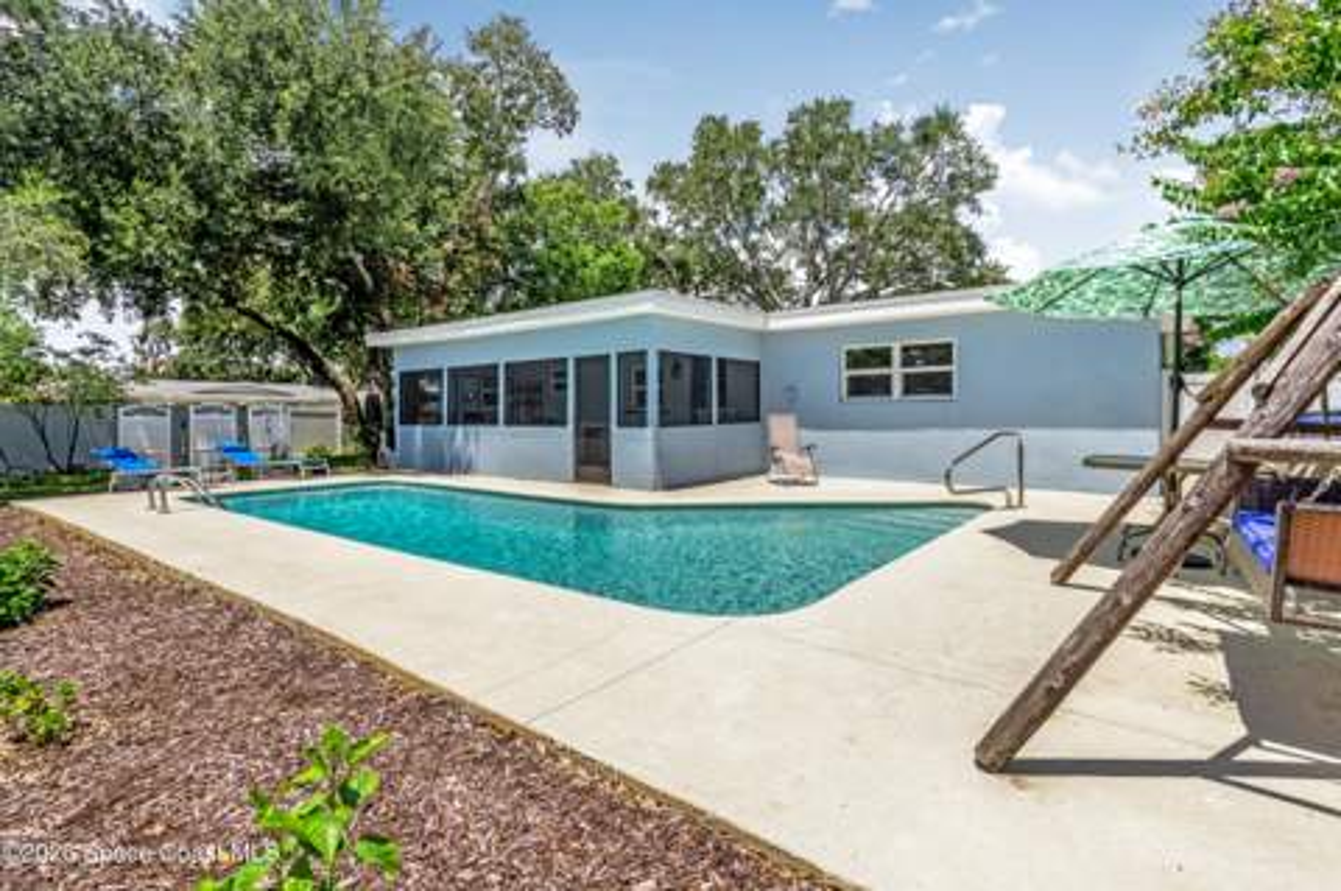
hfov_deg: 95.0
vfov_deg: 71.9
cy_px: 446
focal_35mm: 16
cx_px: 670
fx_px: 614
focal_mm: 11
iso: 250
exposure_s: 1/4000
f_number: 9
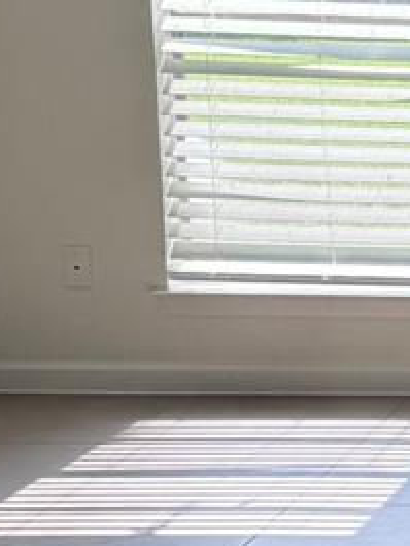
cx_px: 1096
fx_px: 2193
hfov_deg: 9.2
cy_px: 363
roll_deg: -1.3
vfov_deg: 14.2
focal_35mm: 139
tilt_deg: -9.2
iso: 100
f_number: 1.78
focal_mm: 6.76
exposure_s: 1/261
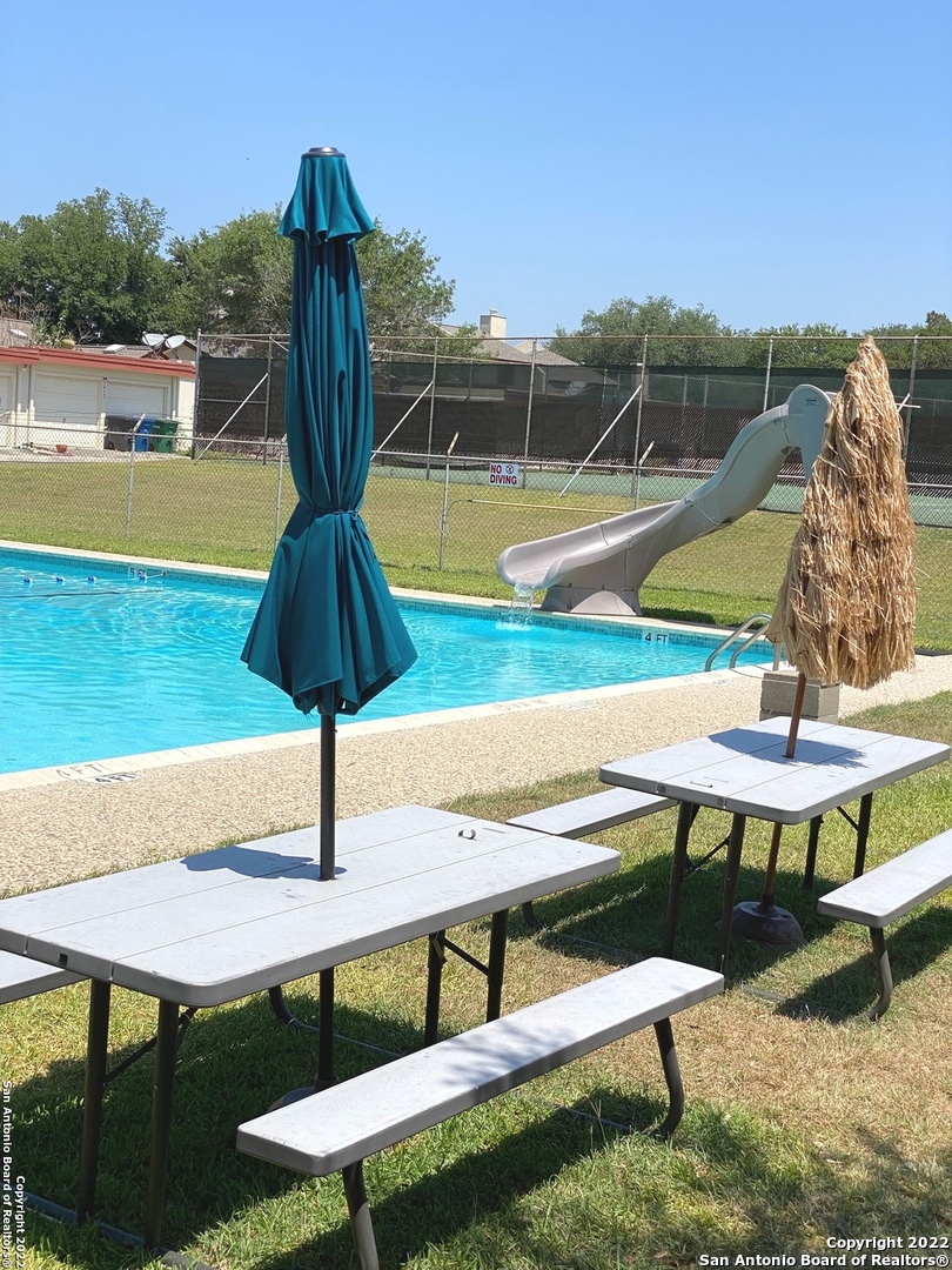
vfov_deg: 36.8
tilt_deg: -6.6
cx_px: 476
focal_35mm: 52
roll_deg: -4.8
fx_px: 1907
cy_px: 635
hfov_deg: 28.0
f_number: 2
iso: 20
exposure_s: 1/1845
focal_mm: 6
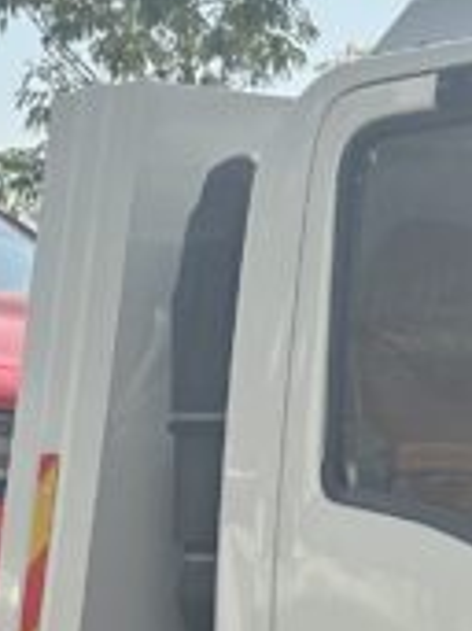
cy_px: 882
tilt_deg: -6.5
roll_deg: -0.3
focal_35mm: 144
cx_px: 66
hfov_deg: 10.2
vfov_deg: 13.1
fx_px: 2621
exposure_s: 1/6623
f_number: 1.78
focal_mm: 6.86
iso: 80
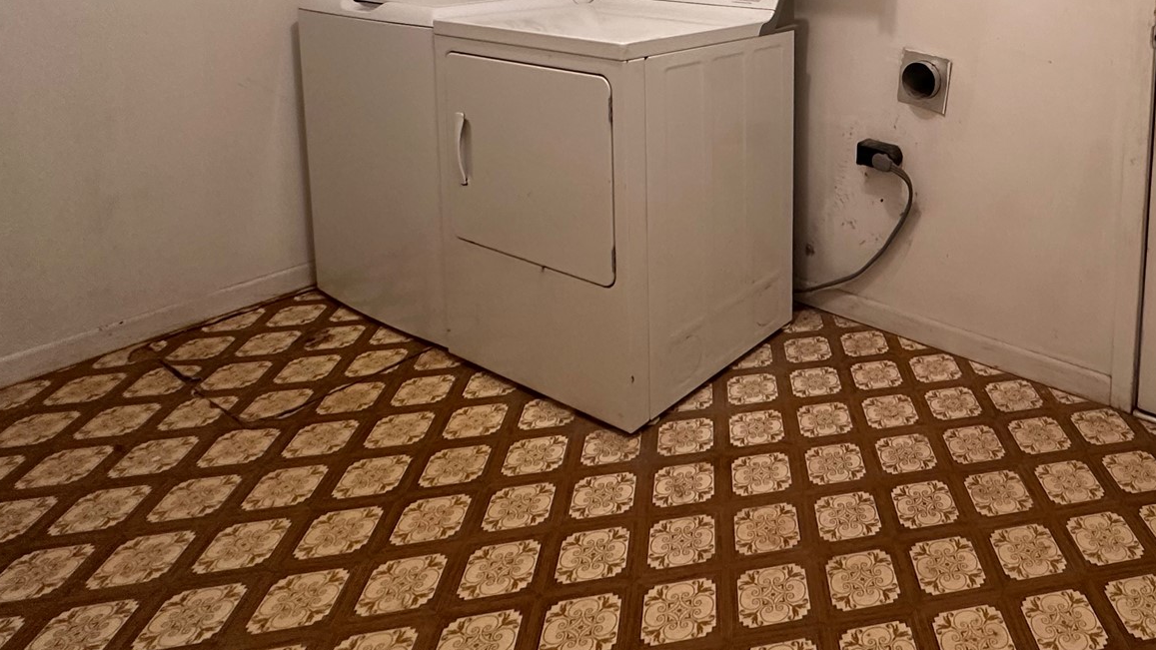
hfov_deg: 65.1
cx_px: 882
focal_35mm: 27
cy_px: 10
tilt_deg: -6.5
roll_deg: -1.0
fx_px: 828
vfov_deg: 38.4
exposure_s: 1/60
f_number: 2.2
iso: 400
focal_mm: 2.22
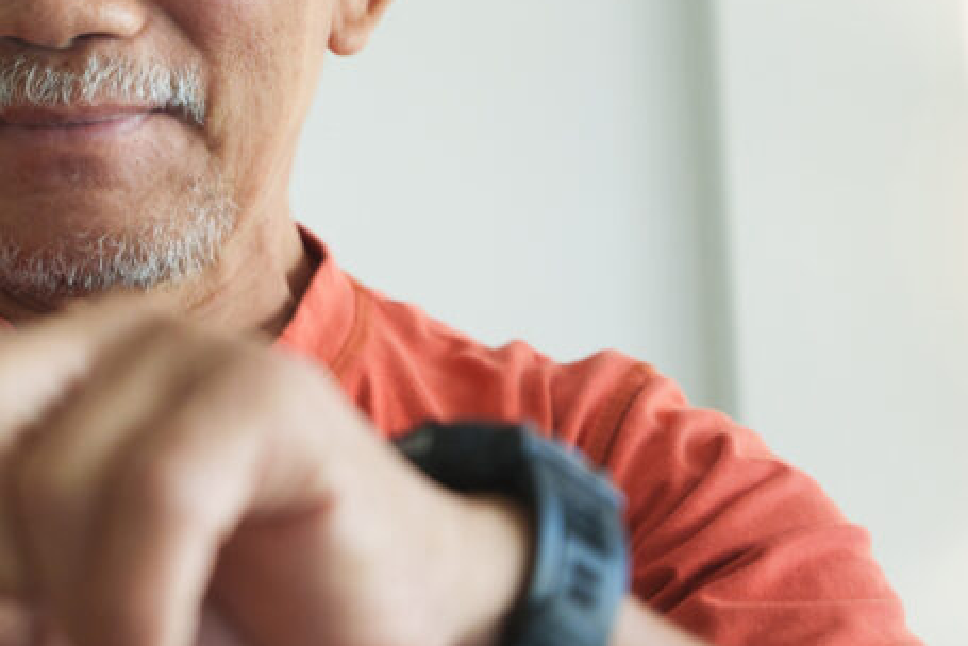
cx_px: -34
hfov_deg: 21.7
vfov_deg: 15.2
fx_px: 2421
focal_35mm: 90
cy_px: 237
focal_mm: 40
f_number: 2.8
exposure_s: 1/125
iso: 640
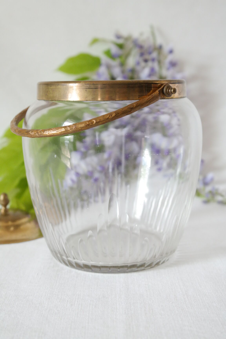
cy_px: 170
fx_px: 499
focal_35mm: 53
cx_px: 113
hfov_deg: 25.5
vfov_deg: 37.5
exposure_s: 1/50
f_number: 5.6
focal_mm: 35
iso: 1600
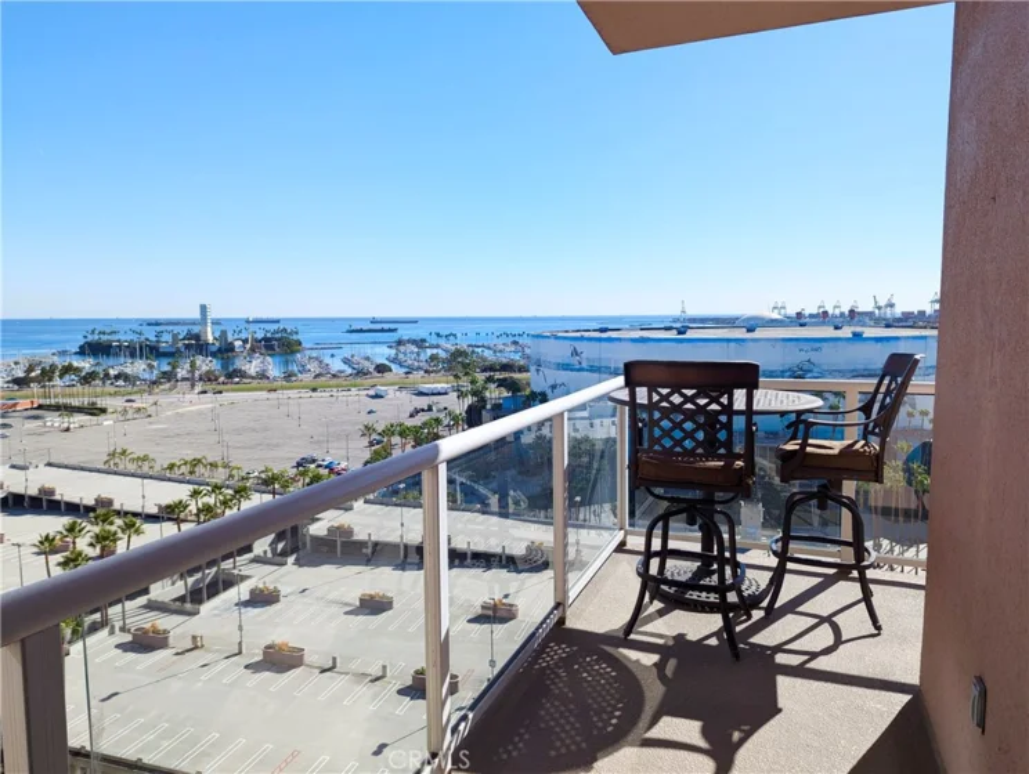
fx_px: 714
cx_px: 514
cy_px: 387
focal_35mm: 24
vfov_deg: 56.9
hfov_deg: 71.5
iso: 47
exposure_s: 1/2358
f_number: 1.85
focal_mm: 6.81
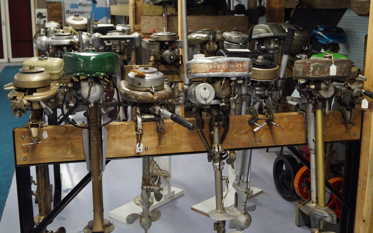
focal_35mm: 43
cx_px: 186
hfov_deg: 46.2
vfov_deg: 29.9
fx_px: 437
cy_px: 109
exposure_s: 1/125
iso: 3200
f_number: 4.5
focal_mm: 28
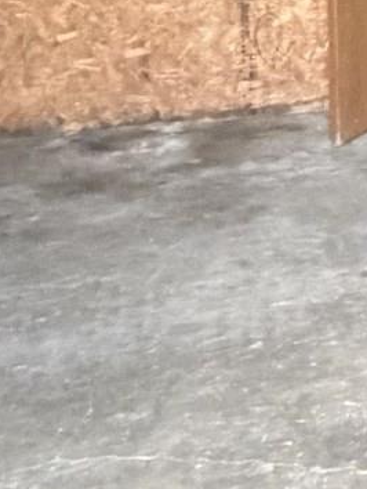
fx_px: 1285
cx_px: 923
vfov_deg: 20.5
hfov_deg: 12.3
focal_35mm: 91
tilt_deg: -8.2
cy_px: -52
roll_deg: -3.8
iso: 1250
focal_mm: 2.22
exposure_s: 1/60
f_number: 2.2
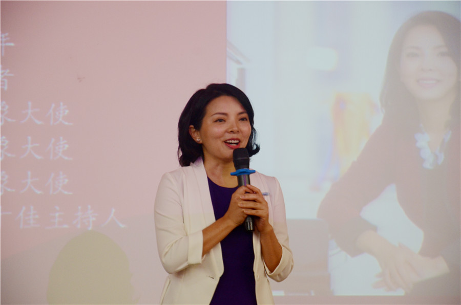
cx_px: 230
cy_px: 152
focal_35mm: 158
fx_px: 2013
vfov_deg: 8.7
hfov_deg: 13.1
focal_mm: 105
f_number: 6.3
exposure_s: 1/40
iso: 1000
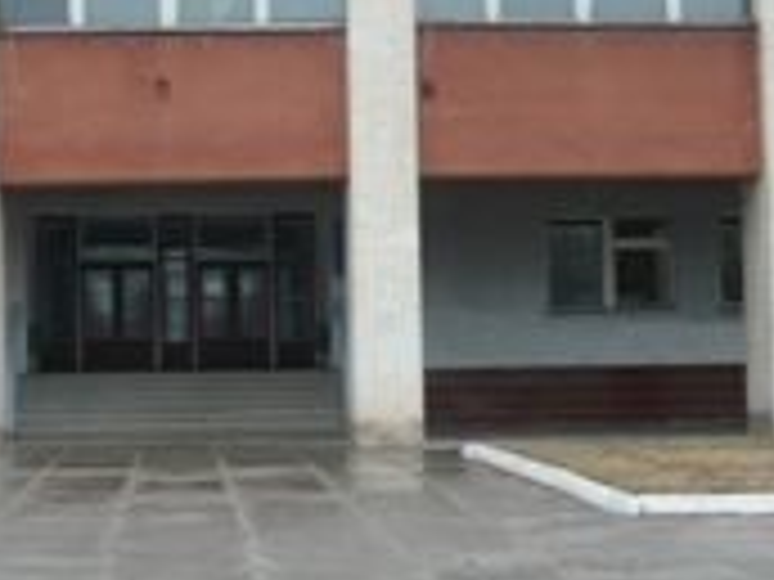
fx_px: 1923
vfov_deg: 17.2
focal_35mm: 86
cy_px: 229
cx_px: 171
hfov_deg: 22.5
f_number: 2.8
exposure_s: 1/40
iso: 100
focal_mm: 5.5
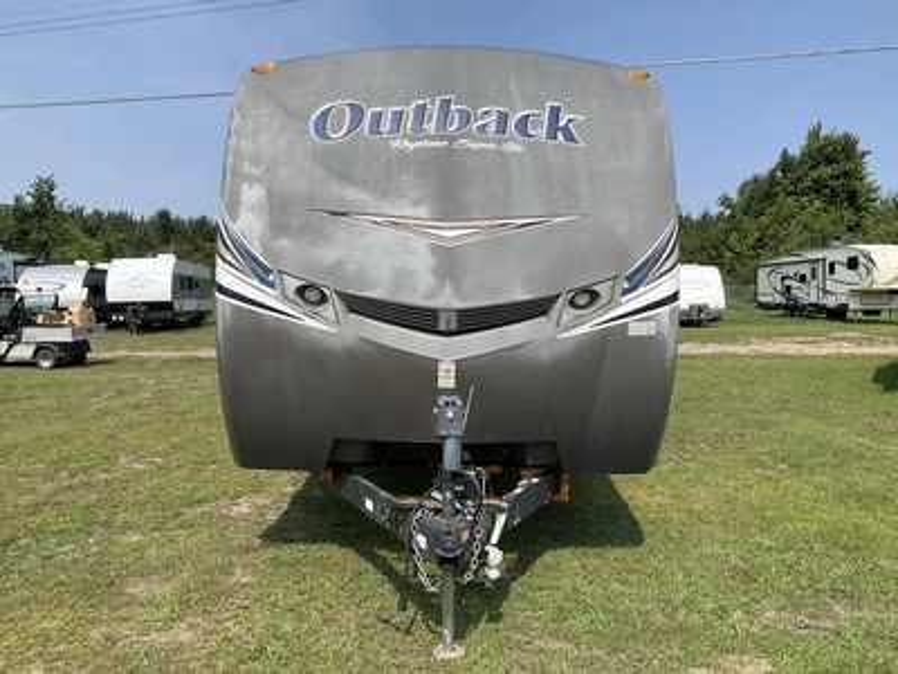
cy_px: 337
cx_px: 449
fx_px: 752
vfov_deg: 48.2
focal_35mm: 29
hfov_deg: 61.7
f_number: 1.8
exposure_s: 1/2058
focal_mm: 3
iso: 25
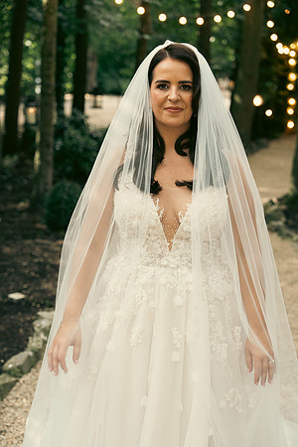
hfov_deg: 22.3
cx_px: 149
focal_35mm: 61
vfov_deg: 32.9
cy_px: 224
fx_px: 757
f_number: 3.5
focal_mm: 61
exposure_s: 1/200
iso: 320
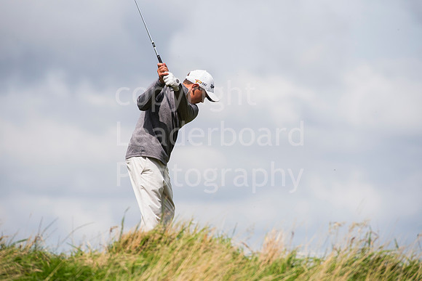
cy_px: 140
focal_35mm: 300
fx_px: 3517
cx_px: 211
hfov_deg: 6.9
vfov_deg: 4.6
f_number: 7.1
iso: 800
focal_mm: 300
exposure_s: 1/4000
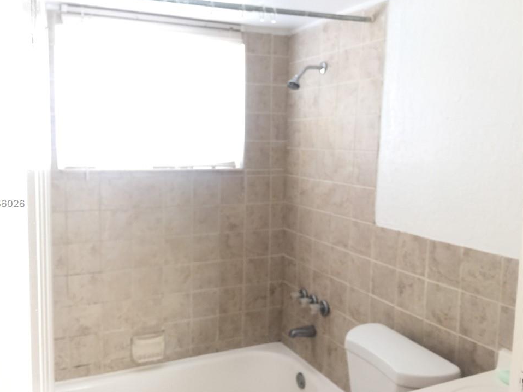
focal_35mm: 31
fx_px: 468
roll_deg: -2.3
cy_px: 204
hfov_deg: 58.3
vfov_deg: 45.4
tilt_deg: -6.7
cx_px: 247
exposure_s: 1/15
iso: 32
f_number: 2.2
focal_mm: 4.15
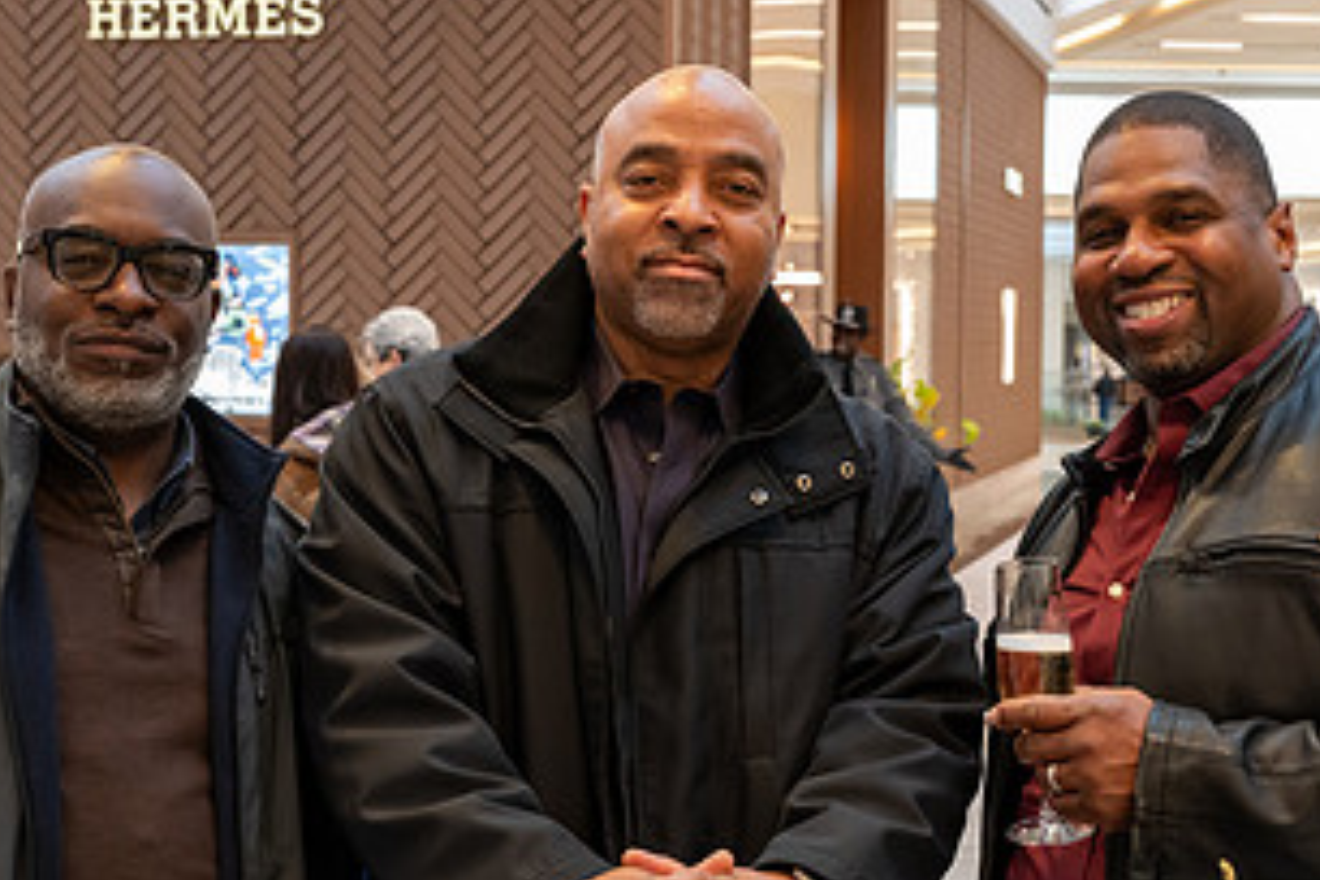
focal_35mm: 78
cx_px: 575
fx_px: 2860
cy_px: 554
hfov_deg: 26.0
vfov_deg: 17.5
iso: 2000
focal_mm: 40
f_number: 6.3
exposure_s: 1/100
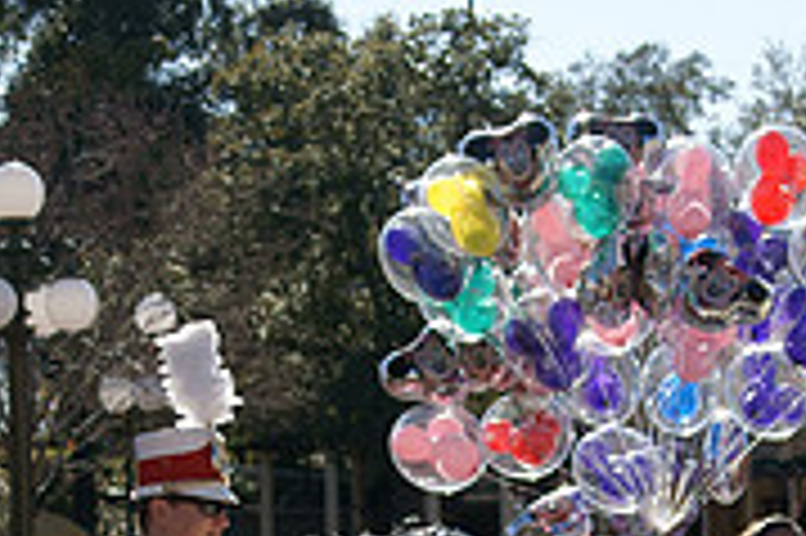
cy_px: 655
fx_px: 3266
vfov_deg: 9.3
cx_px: 329
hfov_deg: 14.1
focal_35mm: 146
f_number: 2.8
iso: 100
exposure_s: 1/2000
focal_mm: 30
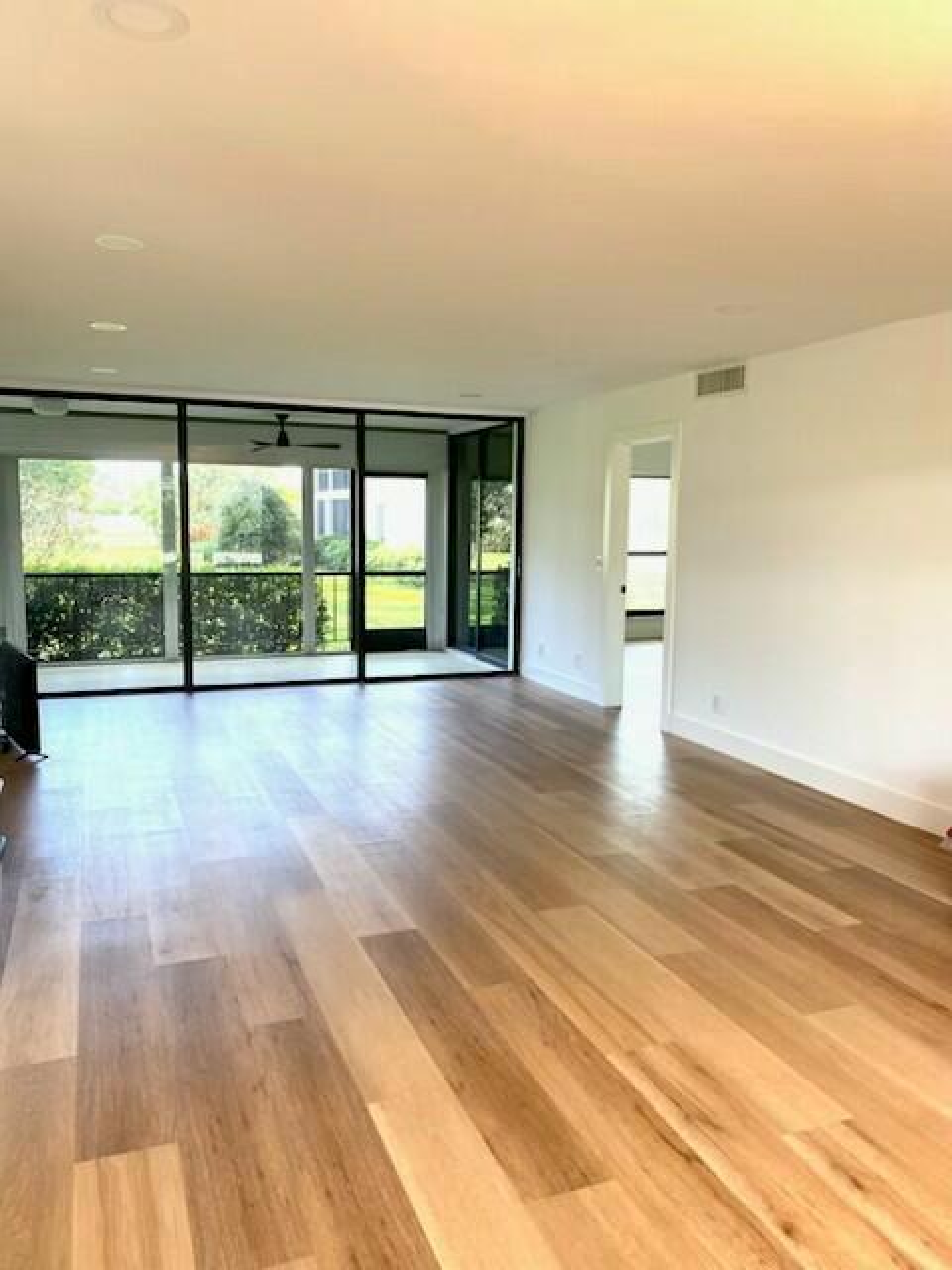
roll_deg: +0.5
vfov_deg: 67.3
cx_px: 476
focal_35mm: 26
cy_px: 635
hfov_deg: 53.1
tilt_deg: -6.3
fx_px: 953
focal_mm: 4.25
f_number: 1.8
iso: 80
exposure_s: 1/60
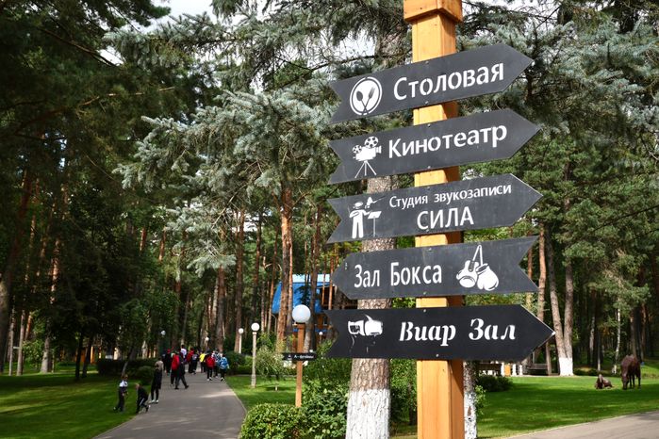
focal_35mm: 37
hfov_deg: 51.9
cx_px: 330
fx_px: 677
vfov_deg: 35.9
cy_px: 220
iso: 100
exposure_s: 1/125
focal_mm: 37
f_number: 9
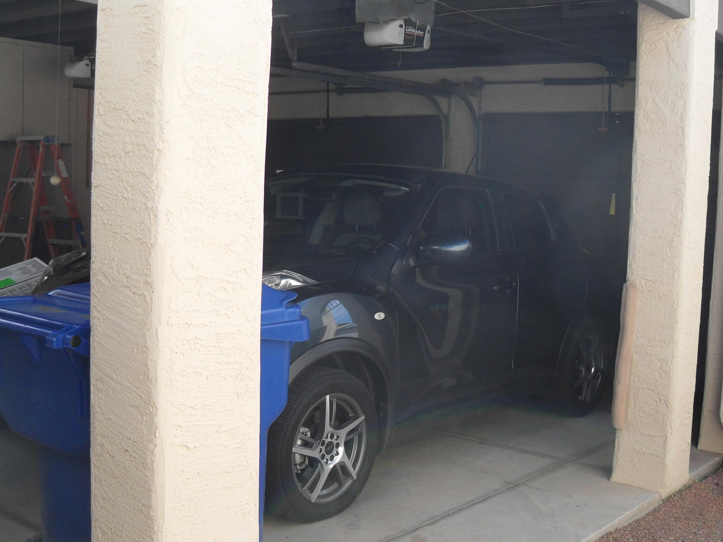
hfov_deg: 43.6
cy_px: 244
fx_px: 898
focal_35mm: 43
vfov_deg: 33.6
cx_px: 433
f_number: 2.8
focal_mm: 6.2
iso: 100
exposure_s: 1/350
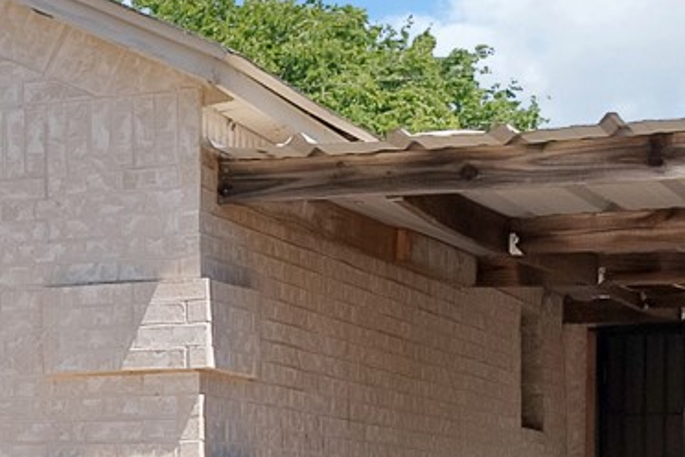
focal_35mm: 129
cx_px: -400
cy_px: 552
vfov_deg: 10.5
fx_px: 2454
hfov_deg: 14.6
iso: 1250
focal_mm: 24
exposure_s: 1/320
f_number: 9
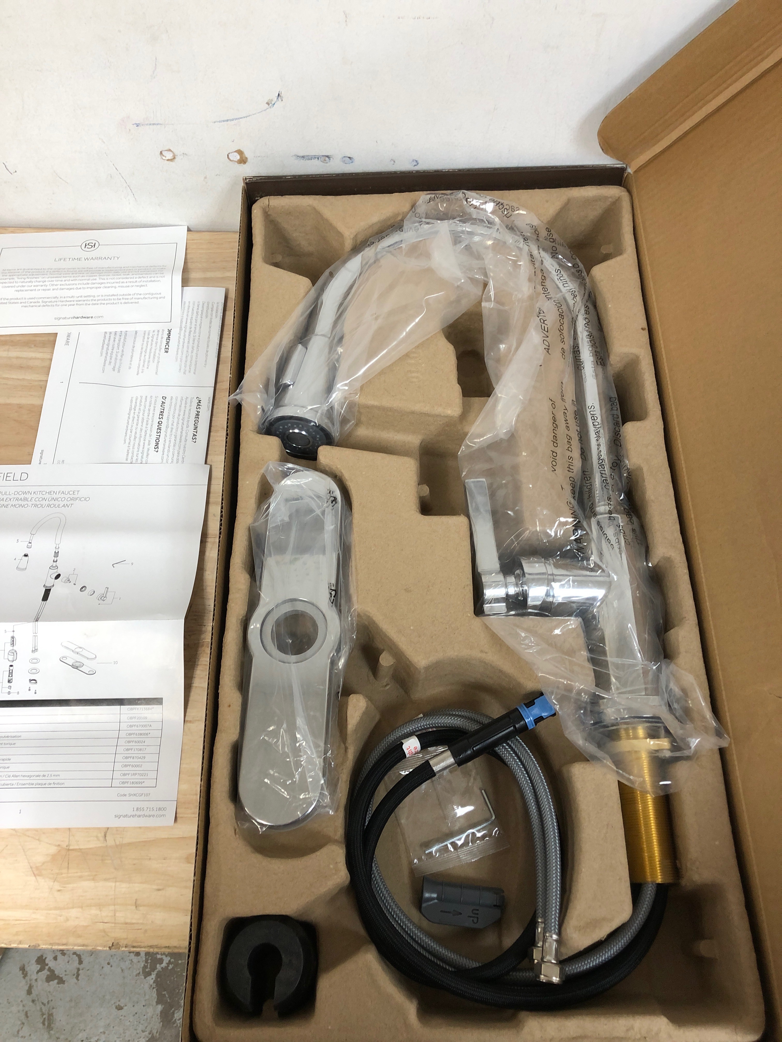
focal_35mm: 28
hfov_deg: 49.7
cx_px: 391
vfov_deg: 63.4
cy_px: 521
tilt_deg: -65.3
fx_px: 843
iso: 50
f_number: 1.8
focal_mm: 4
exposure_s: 1/15
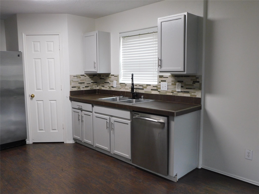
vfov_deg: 46.8
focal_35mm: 30
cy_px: 97
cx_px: 130
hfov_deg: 60.0
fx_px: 224
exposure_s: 1/30
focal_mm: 5.3
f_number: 3.2
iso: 250
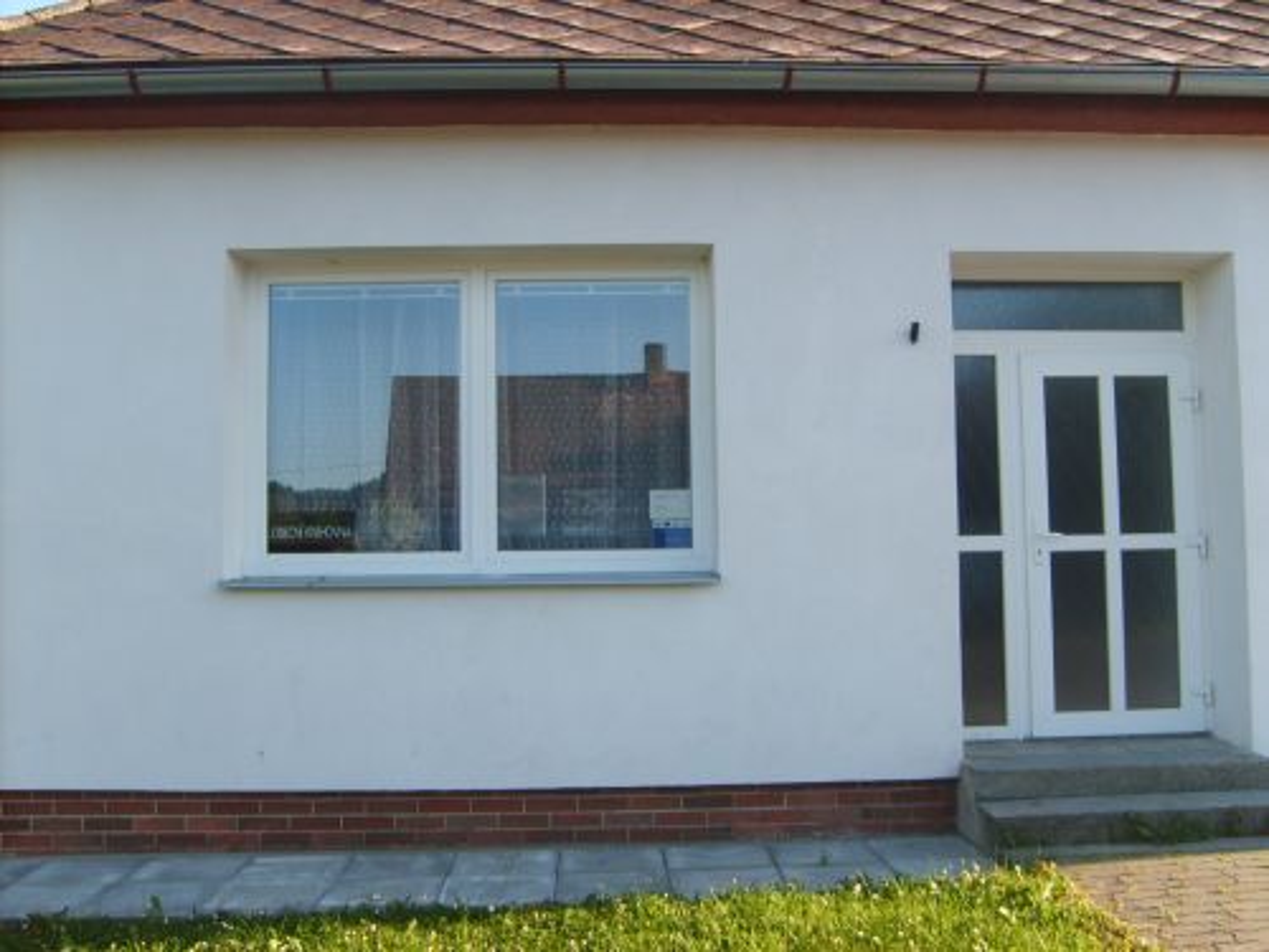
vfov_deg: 40.7
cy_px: 476
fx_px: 1283
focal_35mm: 35
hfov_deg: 52.6
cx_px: 634
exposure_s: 1/250
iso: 50
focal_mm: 5.8
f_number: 2.8
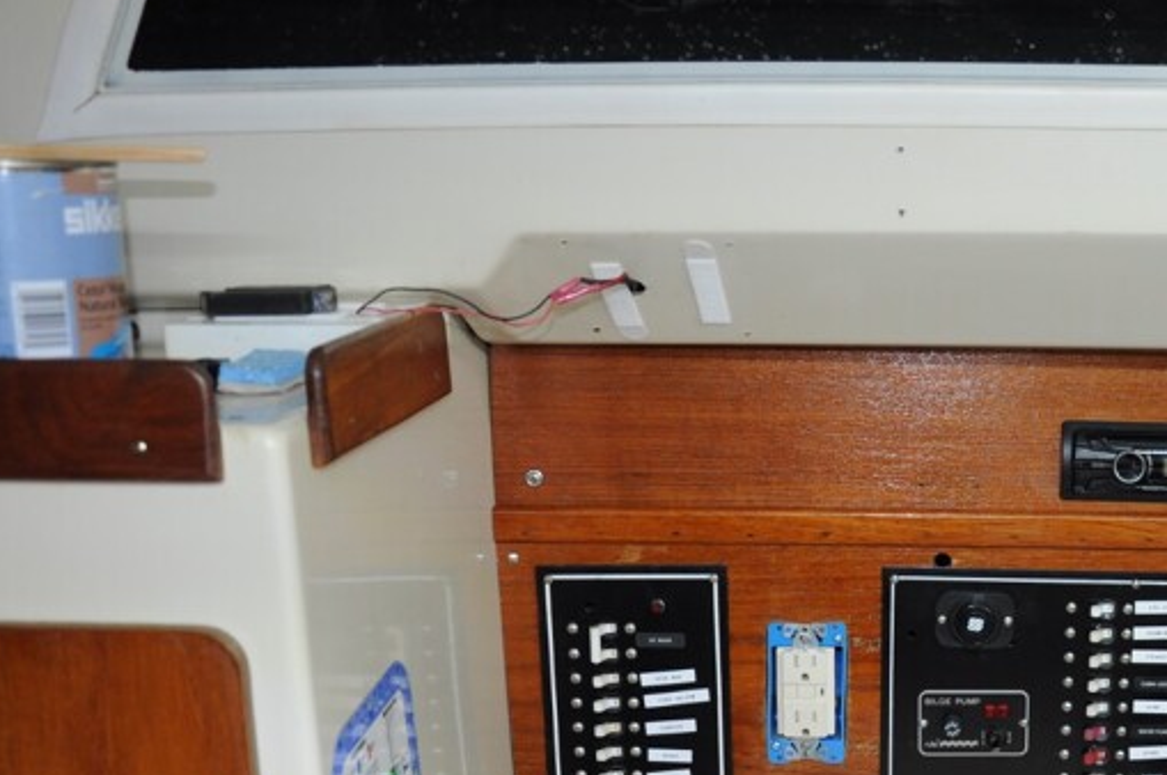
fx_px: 1716
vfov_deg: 24.8
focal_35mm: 53
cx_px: 1000
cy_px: 688
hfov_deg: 35.8
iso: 400
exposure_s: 1/60
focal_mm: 18
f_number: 3.5
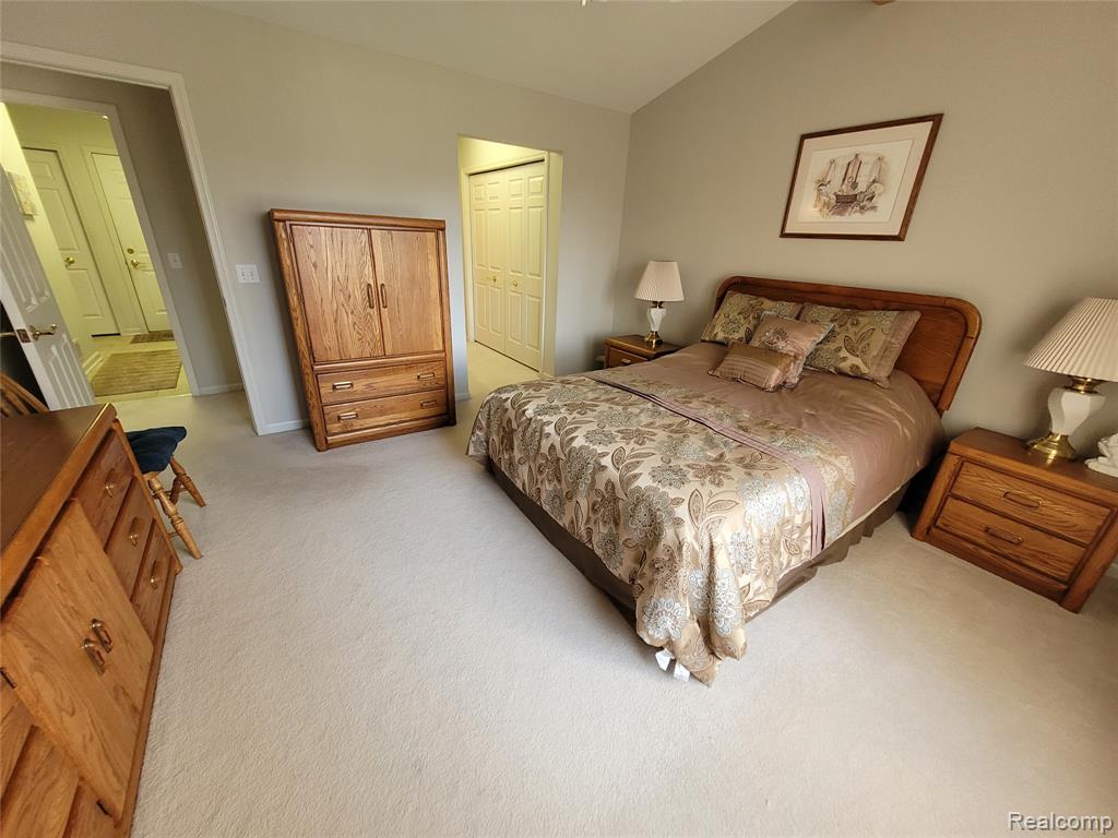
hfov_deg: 106.2
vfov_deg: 89.9
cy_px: 419
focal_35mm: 13
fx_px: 420
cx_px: 559
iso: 200
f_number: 2.2
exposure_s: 1/60
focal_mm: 1.74
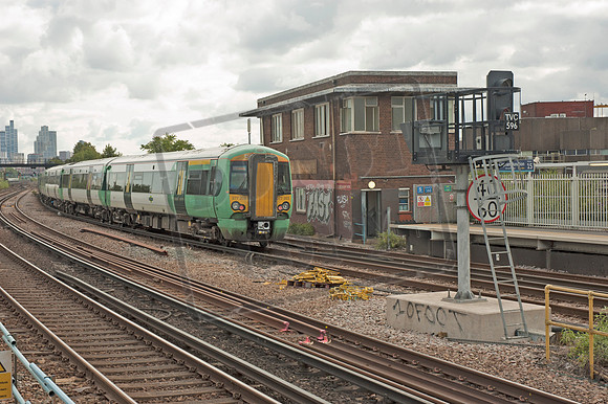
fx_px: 1013
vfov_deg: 22.6
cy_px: 202
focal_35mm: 60
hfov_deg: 33.4
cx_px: 304
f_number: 7.1
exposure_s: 1/200
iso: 200
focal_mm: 40
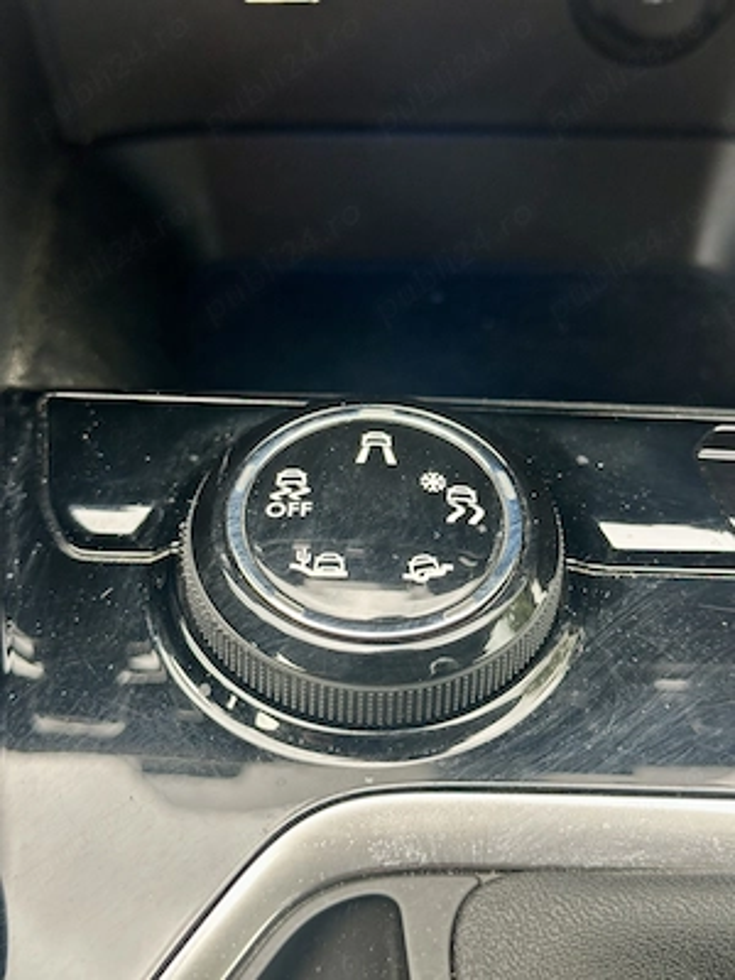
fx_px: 1359
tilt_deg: -47.1
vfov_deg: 39.7
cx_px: 368
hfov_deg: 30.3
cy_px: 490
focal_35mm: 48
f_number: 1.78
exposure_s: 1/60
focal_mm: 6.86
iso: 100
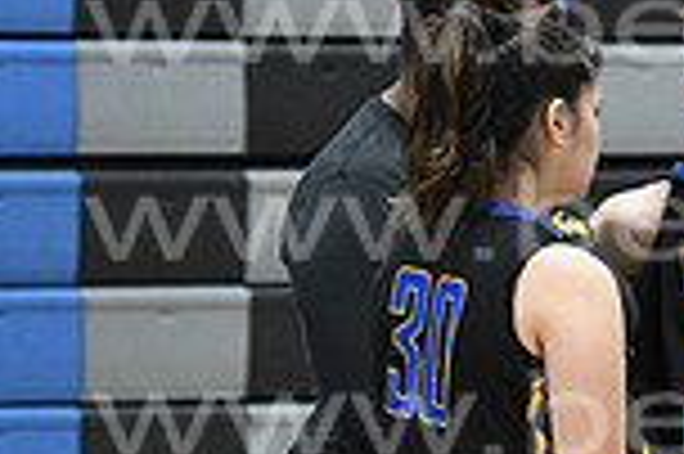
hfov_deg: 3.2
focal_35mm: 641
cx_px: 1120
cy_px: 524
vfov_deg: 2.1
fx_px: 12166
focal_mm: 112
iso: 5000
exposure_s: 1/640
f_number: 3.2
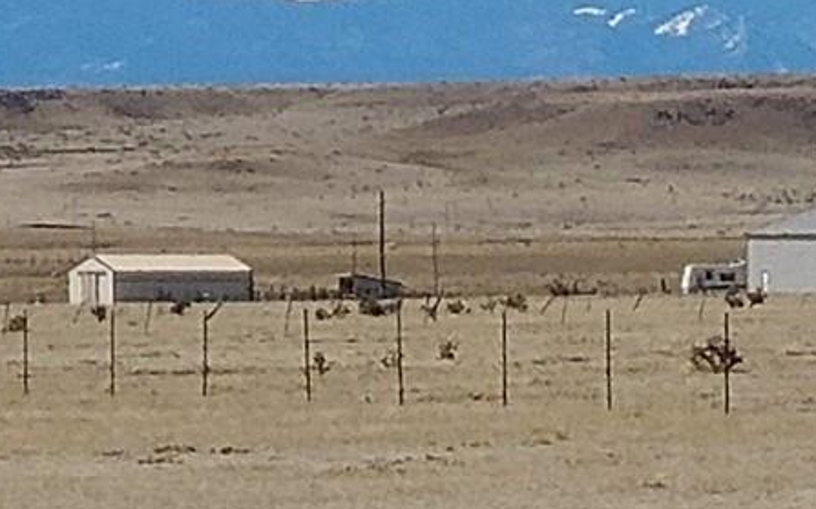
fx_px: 9870
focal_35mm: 444
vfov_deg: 3.0
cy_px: 593
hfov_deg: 4.7
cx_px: 387
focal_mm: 5.88
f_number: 2.4
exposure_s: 1/1124
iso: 50
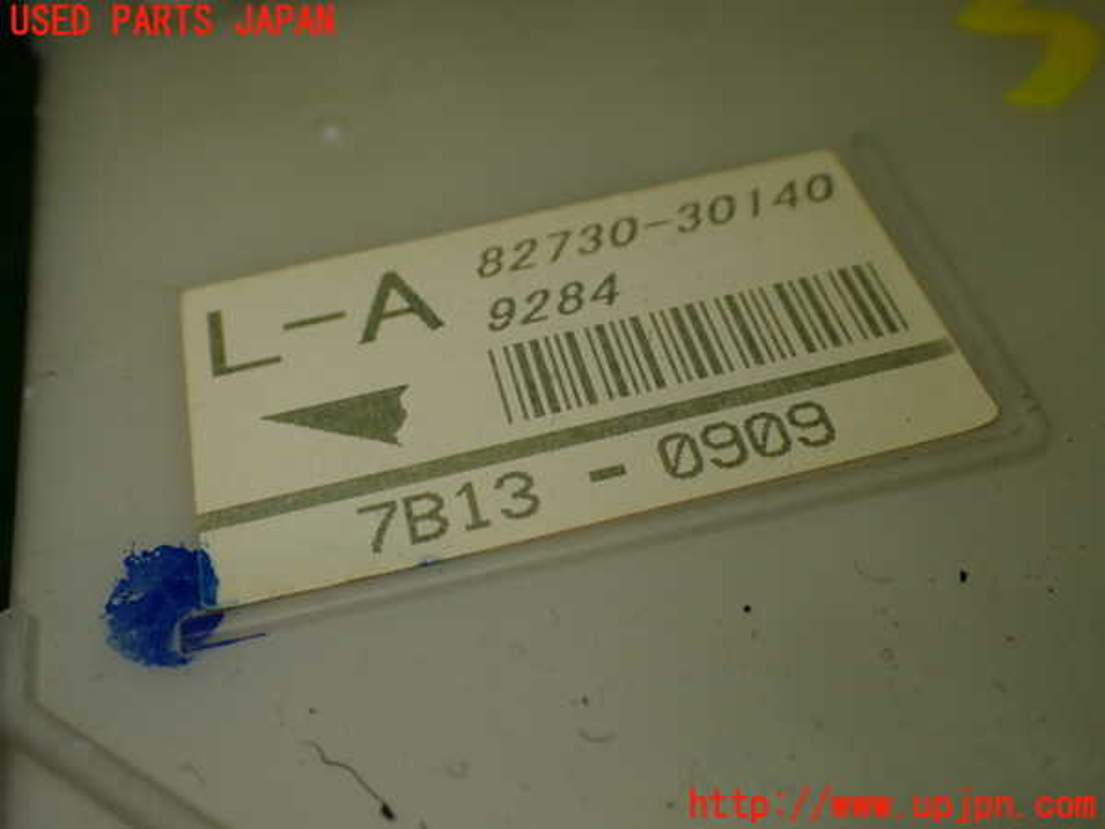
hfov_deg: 45.8
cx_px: 552
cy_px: 414
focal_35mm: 41
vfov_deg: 35.1
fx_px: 1309
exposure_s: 1/160
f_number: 4
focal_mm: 7.31
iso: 125
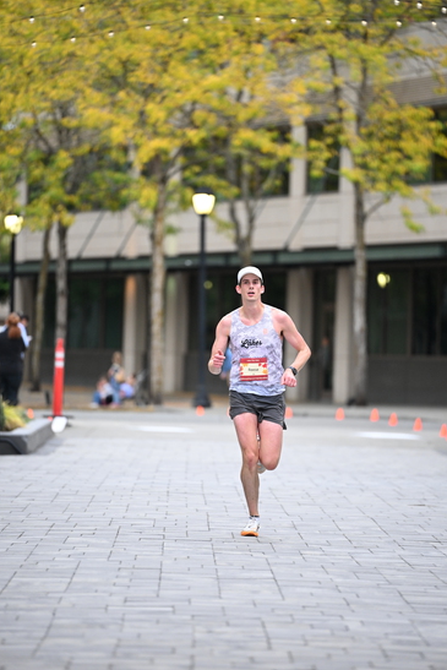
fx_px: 3741
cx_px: 224
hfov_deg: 6.8
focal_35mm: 201
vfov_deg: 10.2
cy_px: 334
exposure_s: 1/800
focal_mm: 200
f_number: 2.8
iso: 1600
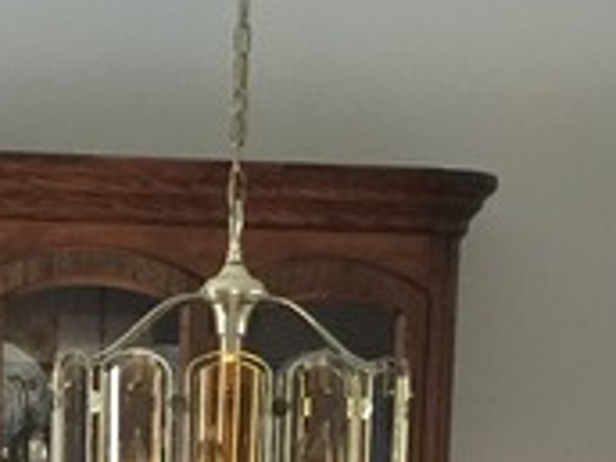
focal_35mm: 108
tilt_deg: -10.5
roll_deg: -2.0
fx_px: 1922
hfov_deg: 18.1
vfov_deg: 12.9
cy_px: 720
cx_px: 158
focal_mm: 4.15
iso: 125
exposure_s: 1/4
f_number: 2.2
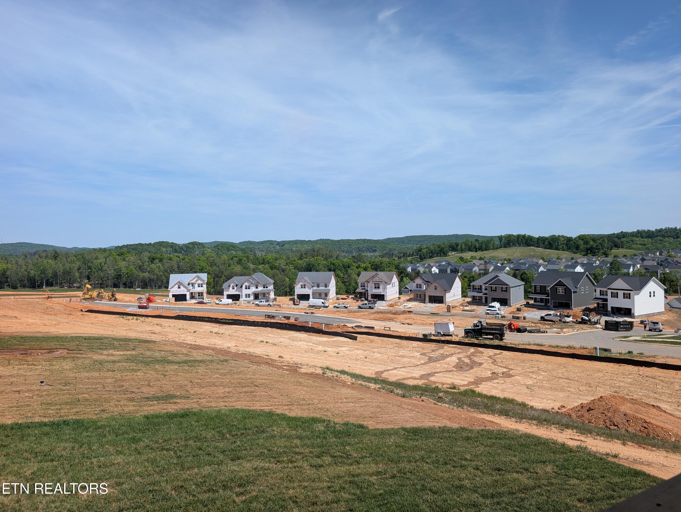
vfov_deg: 56.9
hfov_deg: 71.5
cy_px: 256
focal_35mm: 24
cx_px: 340
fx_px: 473
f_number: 1.68
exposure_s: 1/1346
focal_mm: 6.9
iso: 24
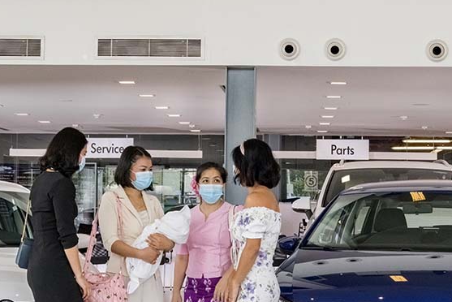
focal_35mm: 62
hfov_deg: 32.2
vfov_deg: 21.8
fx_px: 779
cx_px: 176
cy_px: 213
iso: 1250
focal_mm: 36
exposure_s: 1/250
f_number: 11
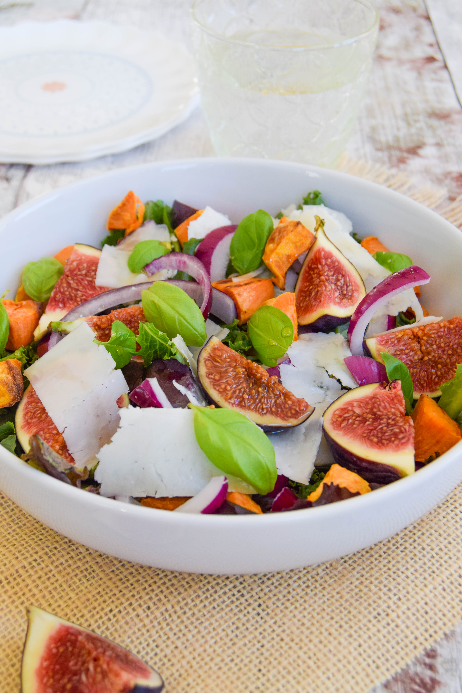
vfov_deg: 38.9
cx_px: 231
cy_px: 346
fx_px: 982
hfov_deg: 26.5
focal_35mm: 51
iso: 400
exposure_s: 1/200
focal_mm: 34
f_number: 7.1
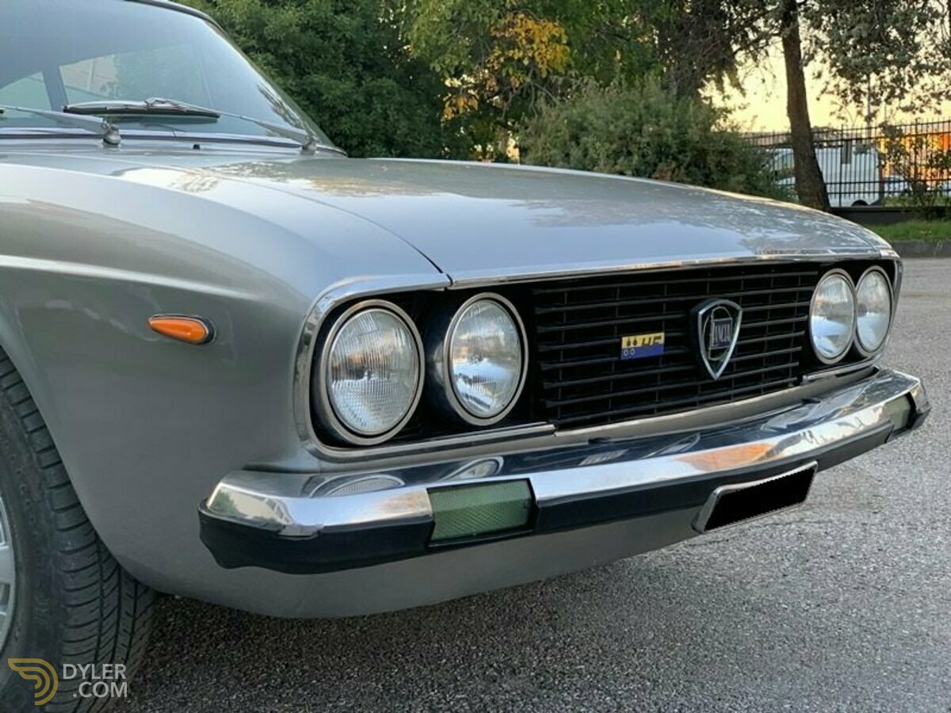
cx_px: 476
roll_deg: +1.3
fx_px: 1429
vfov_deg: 28.0
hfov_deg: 36.8
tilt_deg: -6.5
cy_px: 356
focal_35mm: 52
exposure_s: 1/122
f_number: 2.4
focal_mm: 6
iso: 40
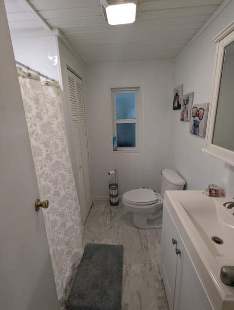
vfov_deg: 94.4
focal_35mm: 16
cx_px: 117
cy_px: 155
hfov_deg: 78.3
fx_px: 144
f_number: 2.2
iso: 49
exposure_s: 1/24.2
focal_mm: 2.35
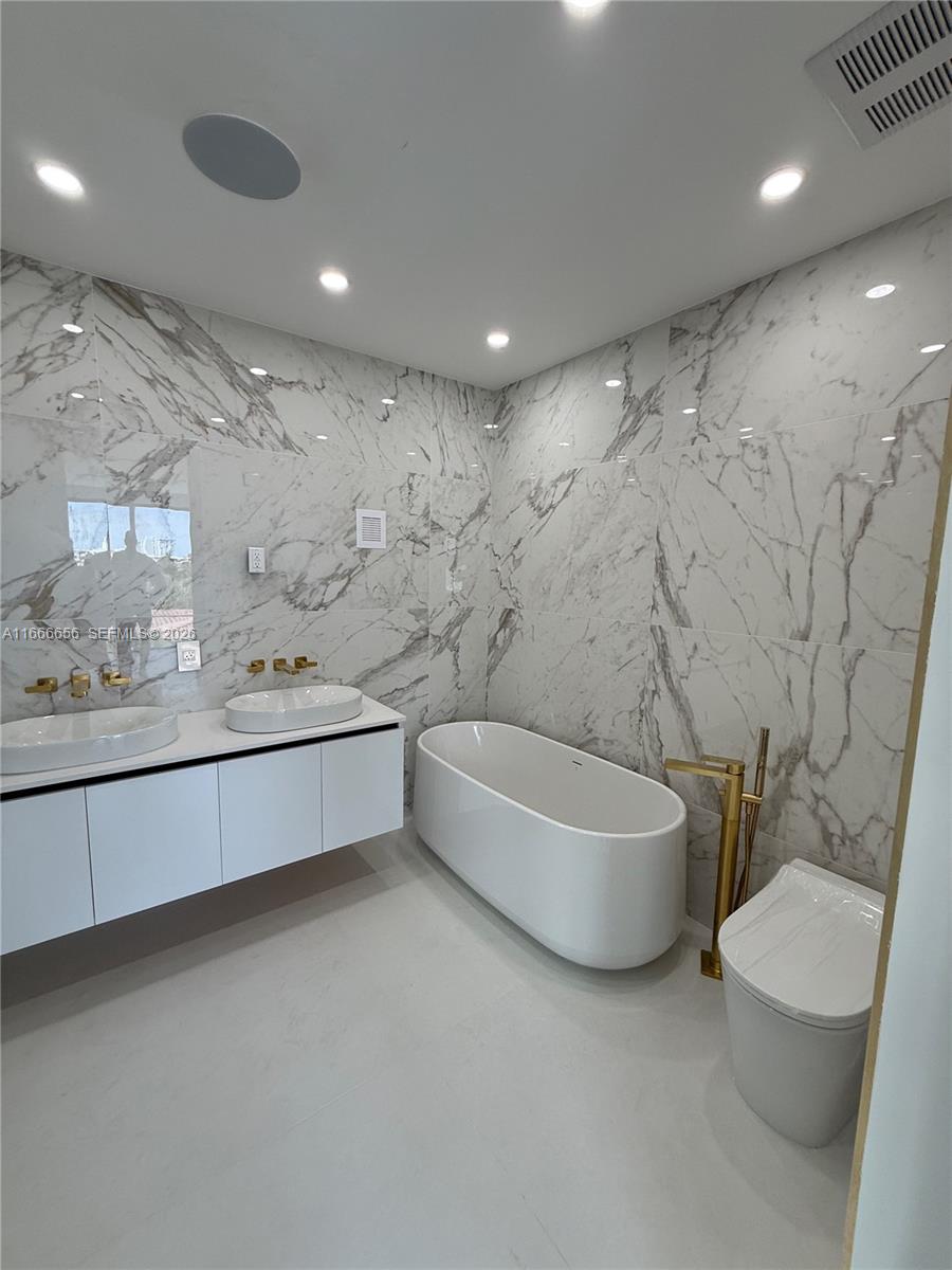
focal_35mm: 14
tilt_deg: -6.0
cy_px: 635
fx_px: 513
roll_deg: -1.2
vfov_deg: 102.1
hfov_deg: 85.7
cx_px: 476
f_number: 2.2
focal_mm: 2.22
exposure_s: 1/120
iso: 64
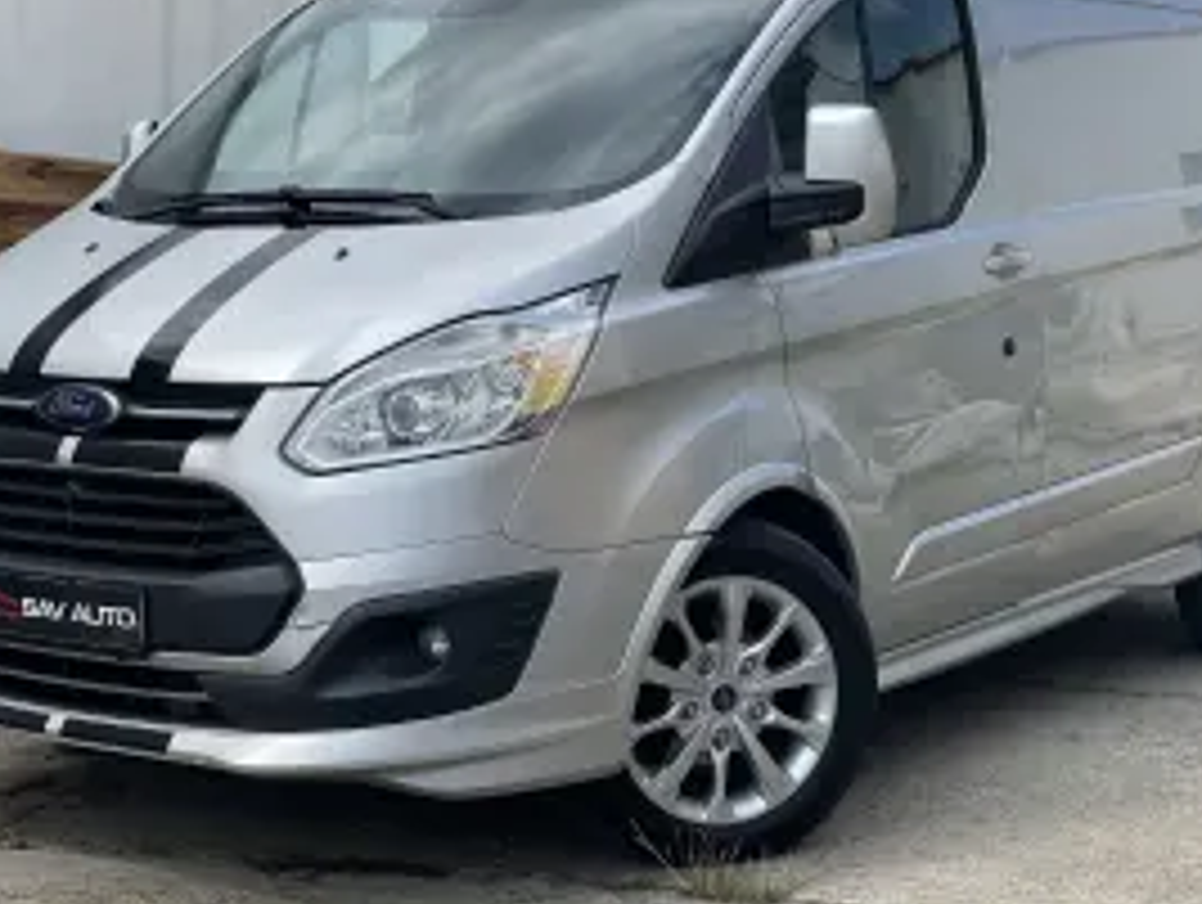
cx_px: 603
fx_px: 2434
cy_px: 310
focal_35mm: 70
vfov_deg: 21.0
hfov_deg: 27.7
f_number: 2
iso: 32
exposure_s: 1/1916
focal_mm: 6
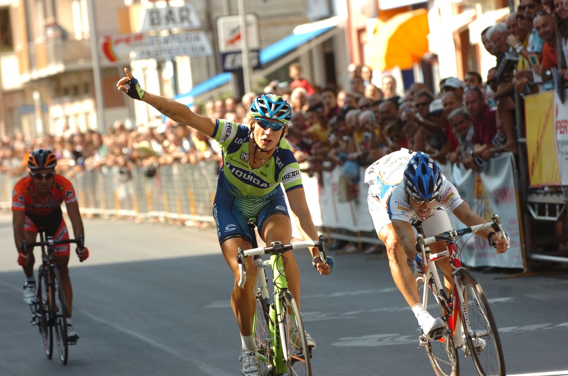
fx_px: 4015
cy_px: 188
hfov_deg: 8.1
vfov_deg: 5.4
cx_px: 284
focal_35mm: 255
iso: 400
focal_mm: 170
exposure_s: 1/1000
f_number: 4.2
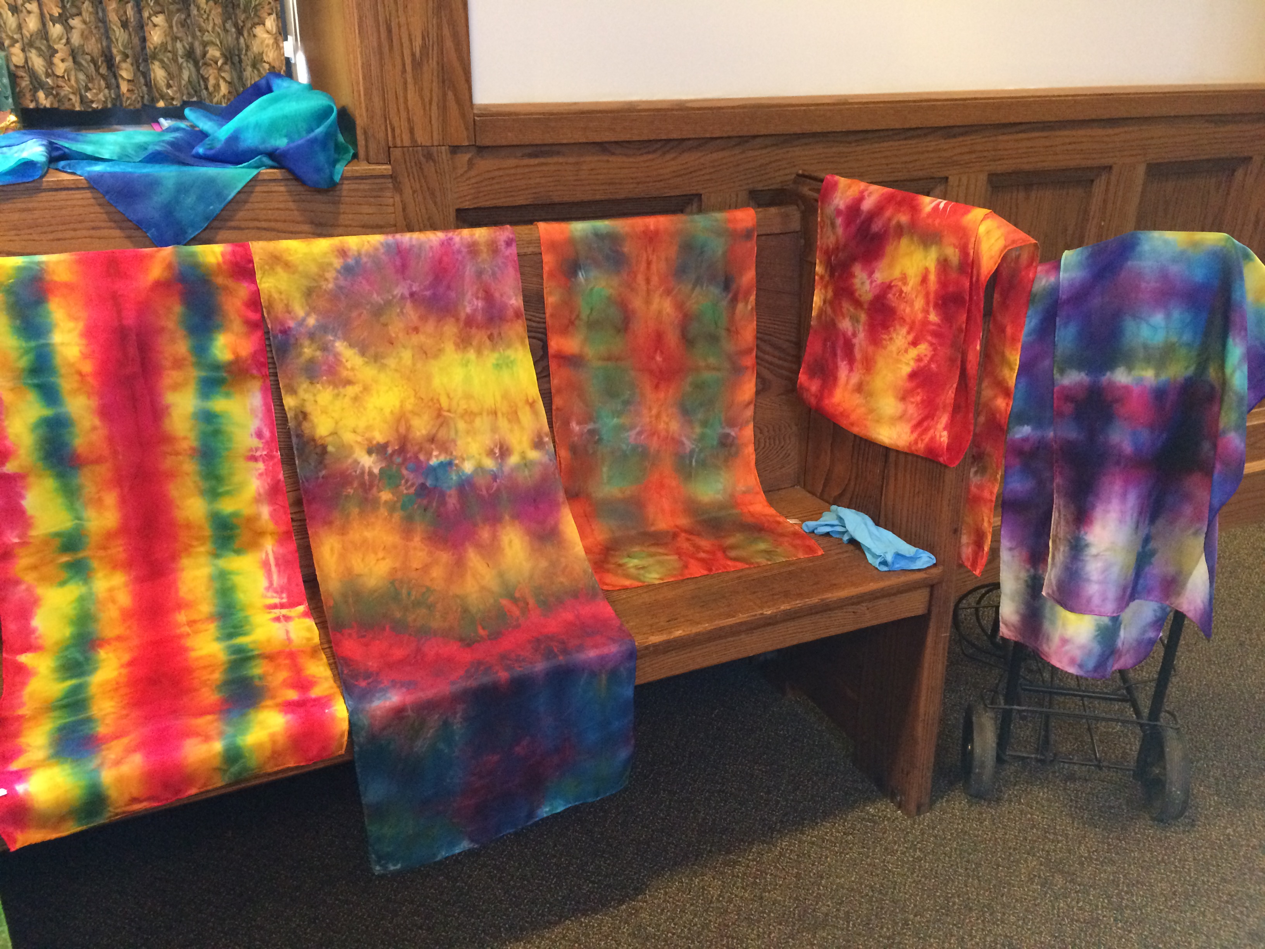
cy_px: 474
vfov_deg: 48.2
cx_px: 632
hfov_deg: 61.7
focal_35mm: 29
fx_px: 1060
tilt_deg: -22.3
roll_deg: -0.5
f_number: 2.2
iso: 320
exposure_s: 1/17
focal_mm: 4.15
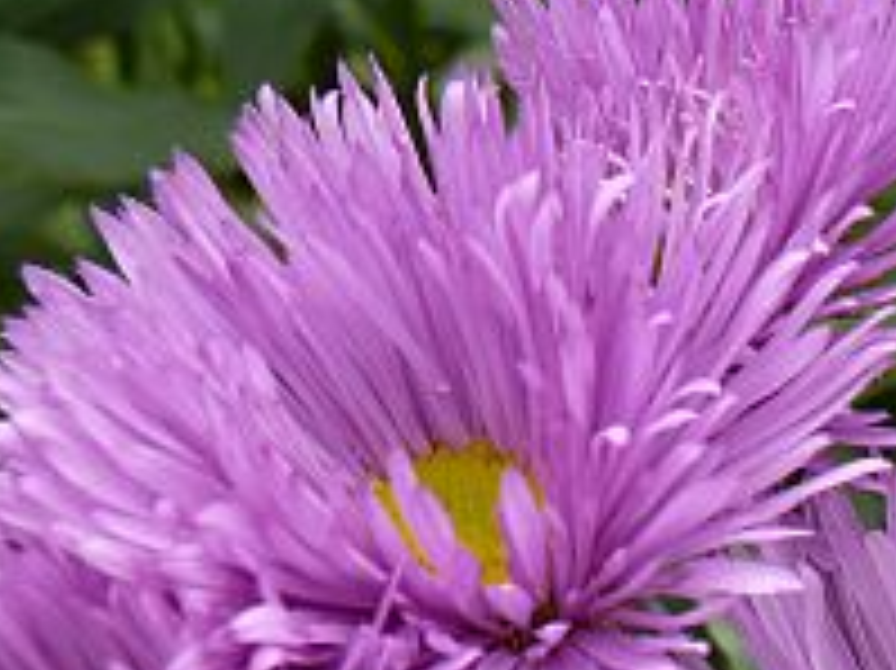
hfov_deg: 17.4
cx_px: 1022
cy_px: 839
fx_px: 2820
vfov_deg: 13.2
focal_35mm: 109
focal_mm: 7.4
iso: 100
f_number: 4
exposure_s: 1/200
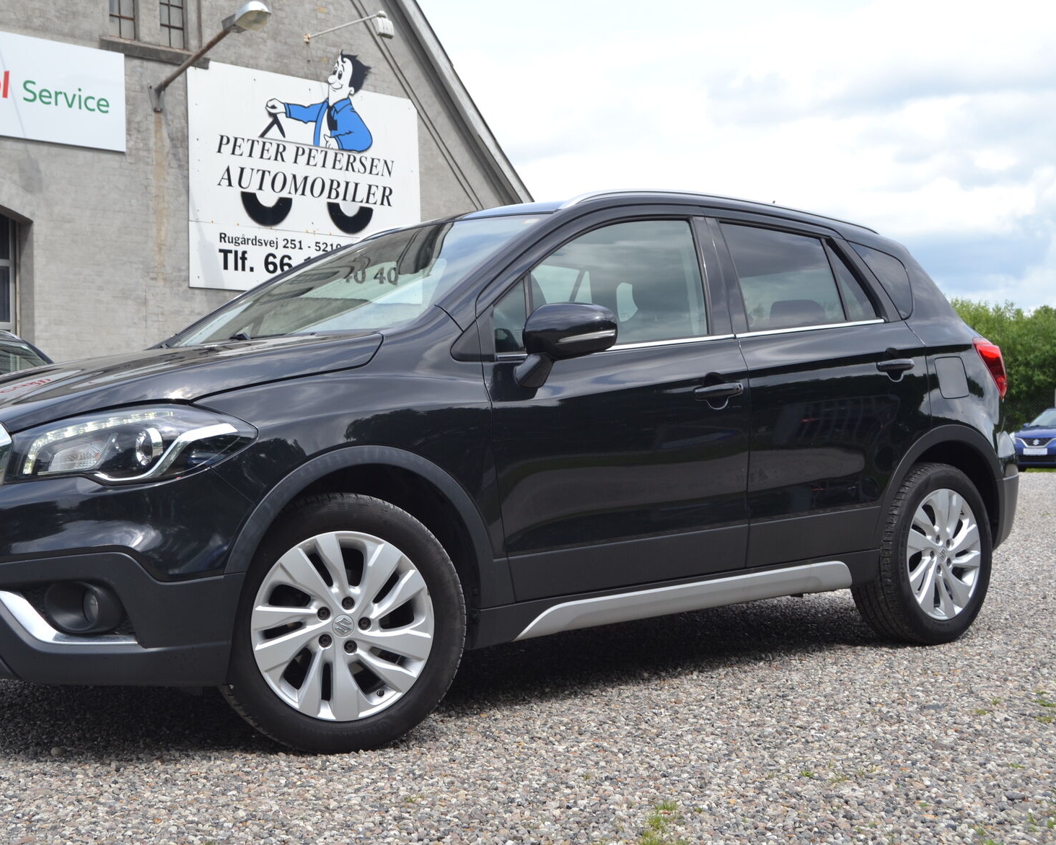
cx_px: 413
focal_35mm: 48
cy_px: 425
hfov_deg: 38.6
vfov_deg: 31.4
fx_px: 1500
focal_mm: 26
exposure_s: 1/200
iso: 100
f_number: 7.1
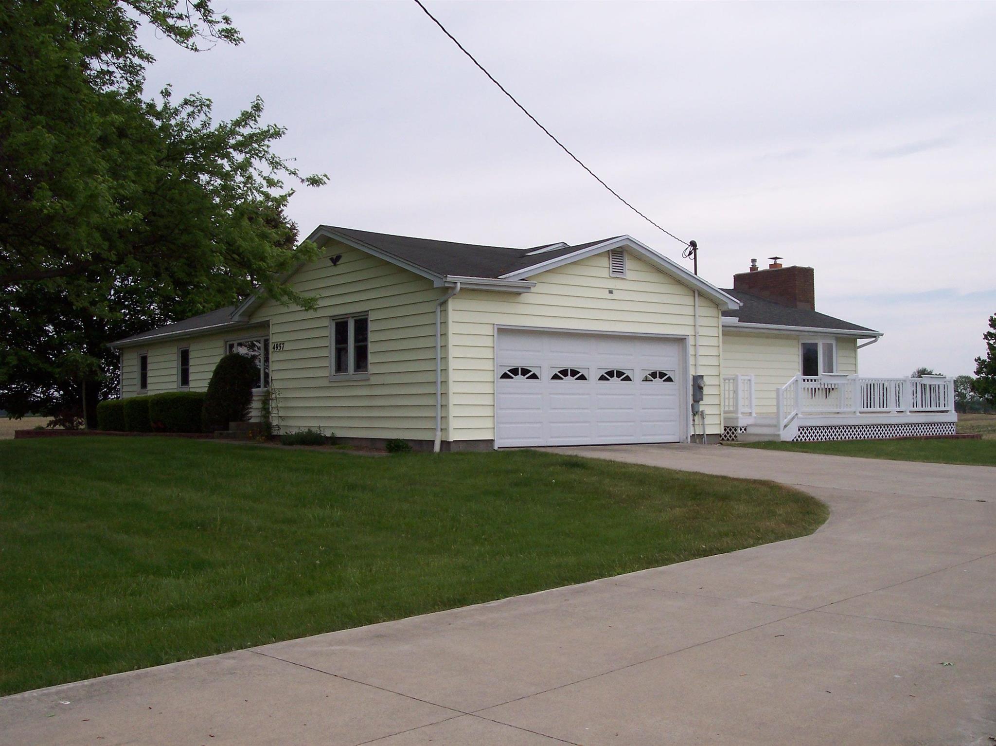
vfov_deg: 37.7
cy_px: 373
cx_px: 498
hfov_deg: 49.0
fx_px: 1093
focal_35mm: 38
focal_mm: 8
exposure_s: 1/700
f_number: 4.8
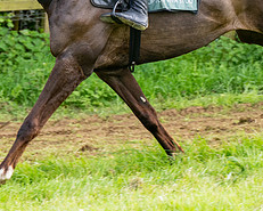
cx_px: 157
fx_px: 2578
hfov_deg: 5.8
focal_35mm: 331
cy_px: -41
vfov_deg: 4.7
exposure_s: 1/1000
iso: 400
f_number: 4
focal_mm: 98
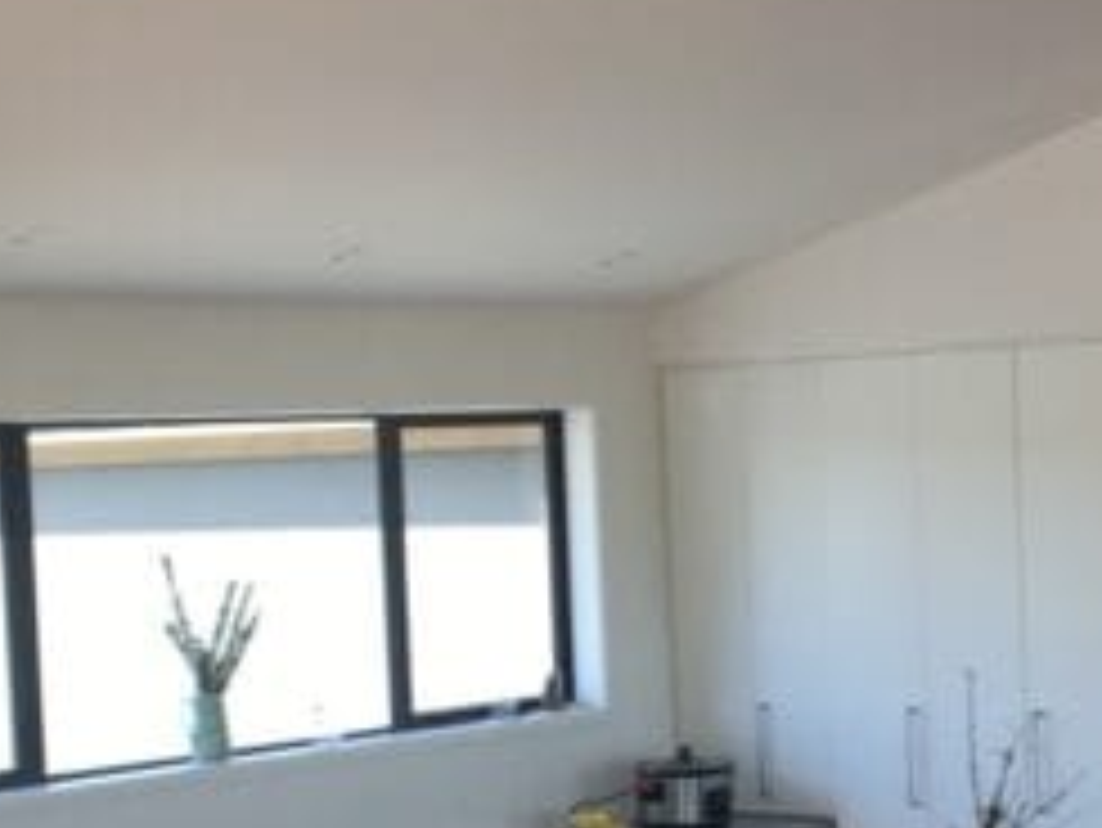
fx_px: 2898
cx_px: 576
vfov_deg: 16.1
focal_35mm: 91
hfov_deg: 21.5
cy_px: 652
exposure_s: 1/50
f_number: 2.2
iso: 25
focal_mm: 4.15
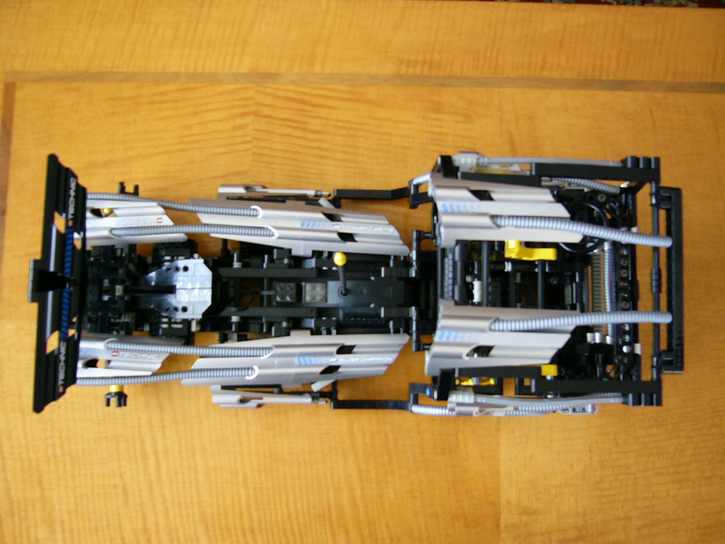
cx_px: 362
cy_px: 272
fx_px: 733
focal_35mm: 35
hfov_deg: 52.6
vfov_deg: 40.7
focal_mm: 5.8
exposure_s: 1/8
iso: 200
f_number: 2.8
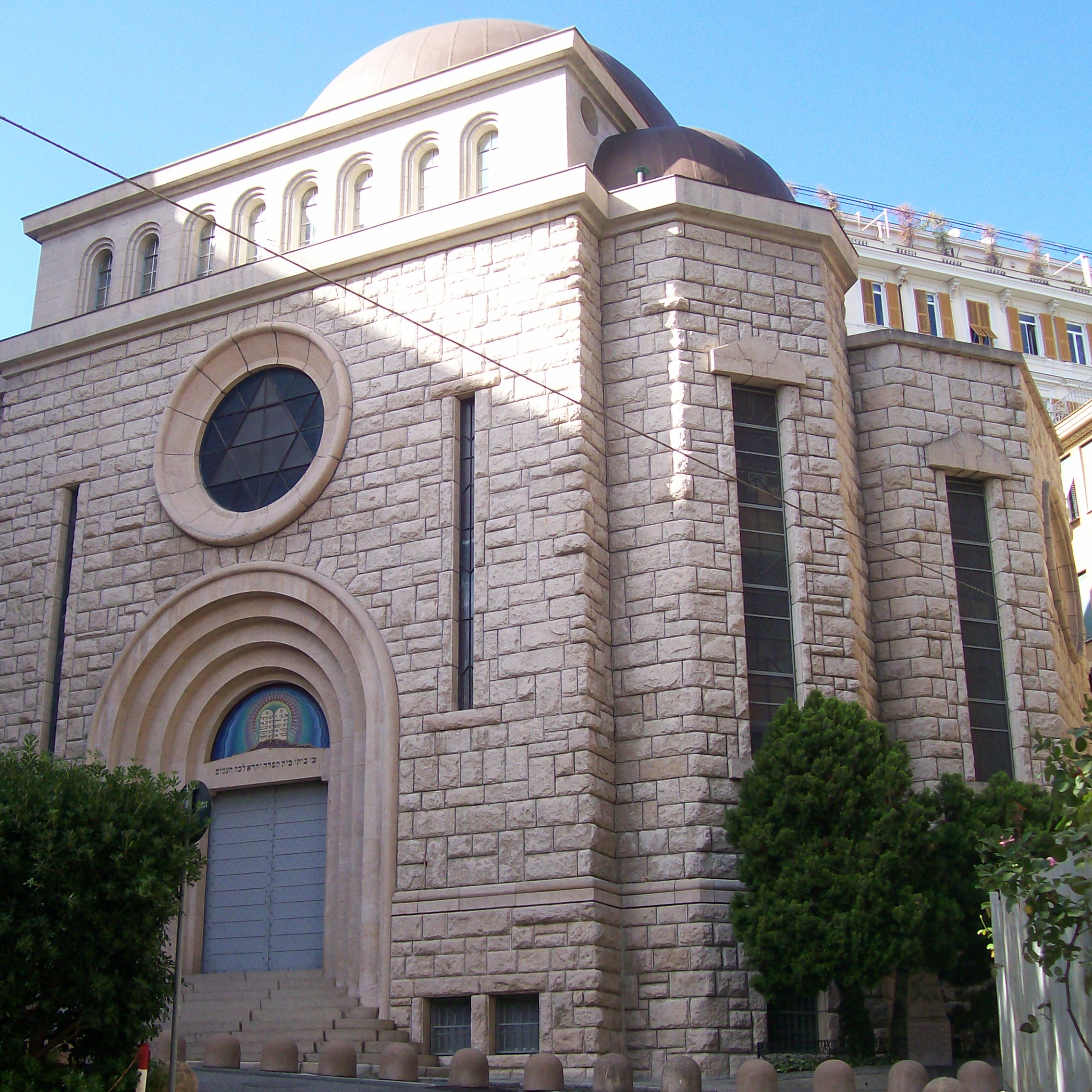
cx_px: 458
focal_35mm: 43
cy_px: 545
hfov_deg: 39.1
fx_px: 1535
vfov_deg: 39.2
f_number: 2.7
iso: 80
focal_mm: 6
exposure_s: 1/445
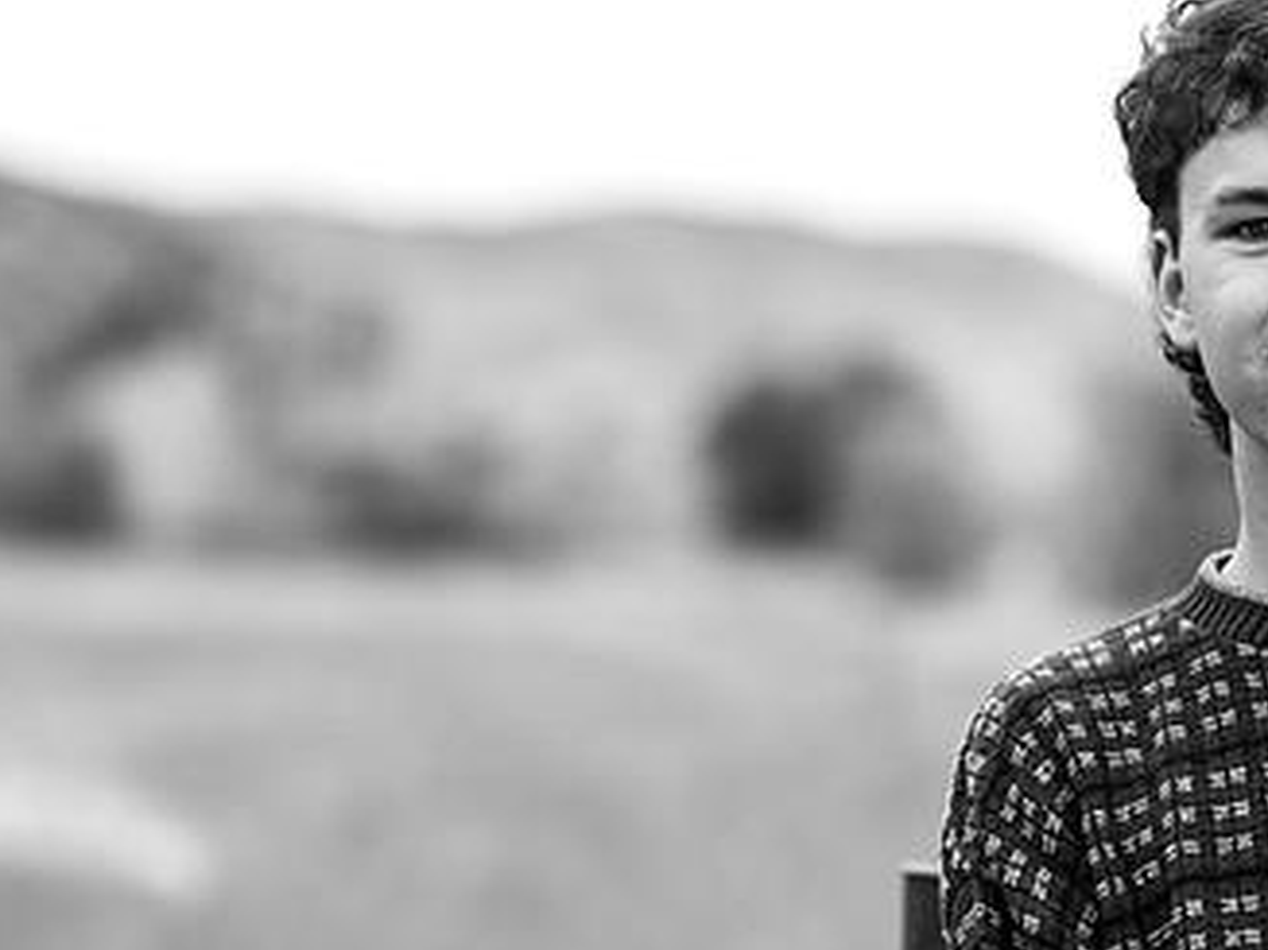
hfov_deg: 9.2
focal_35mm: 215
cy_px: 502
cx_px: 702
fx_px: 7873
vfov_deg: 6.9
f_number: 2.8
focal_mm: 112
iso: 200
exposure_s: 1/125
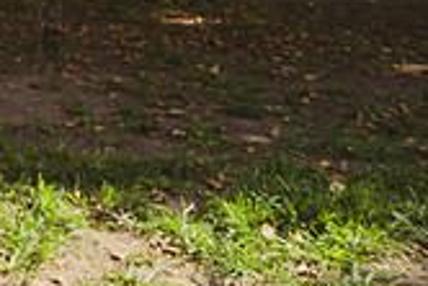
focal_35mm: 98
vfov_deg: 13.4
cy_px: -97
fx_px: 1166
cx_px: -284
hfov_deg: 17.7
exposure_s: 1/1600
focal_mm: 28
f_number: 3.2
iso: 200
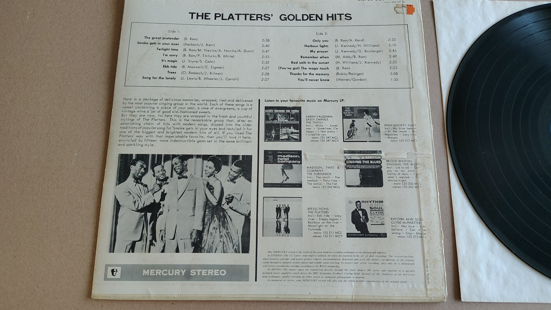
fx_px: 394
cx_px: 280
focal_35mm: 27
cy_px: 157
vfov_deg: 42.9
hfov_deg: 69.9
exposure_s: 1/100
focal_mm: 5.56
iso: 919
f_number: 1.8
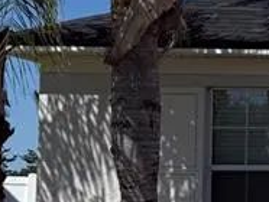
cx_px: 672
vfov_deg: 11.2
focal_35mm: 132
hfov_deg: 11.8
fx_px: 1027
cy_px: 134
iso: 80
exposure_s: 1/9091
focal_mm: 6.76
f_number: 1.78
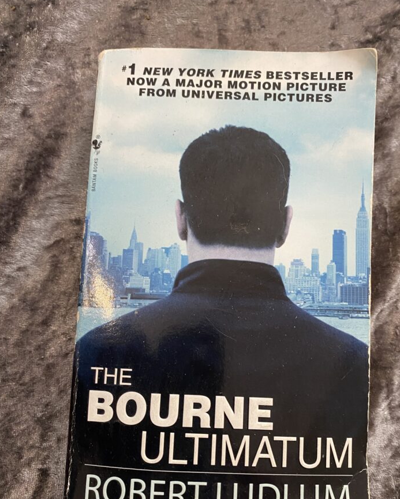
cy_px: 283
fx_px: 444
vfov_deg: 58.5
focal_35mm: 30
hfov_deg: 48.5
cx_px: 218
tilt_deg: -84.0
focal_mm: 4.25
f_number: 1.8
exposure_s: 1/50
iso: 250
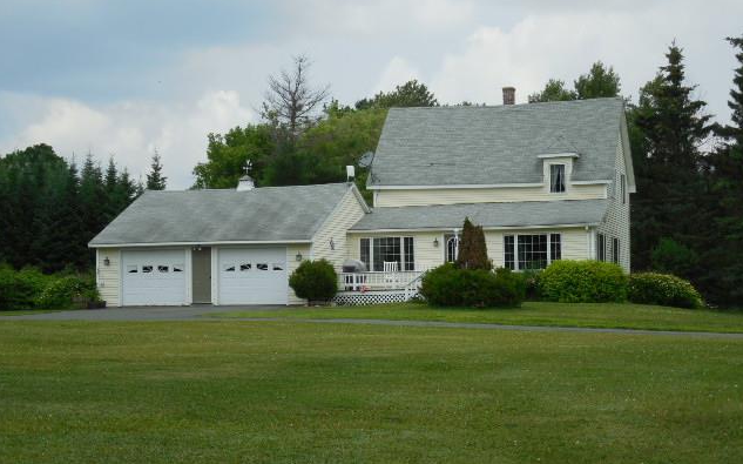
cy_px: 203
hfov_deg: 27.9
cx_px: 371
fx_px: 1498
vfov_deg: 17.6
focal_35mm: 74
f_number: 4.4
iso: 125
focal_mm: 12.5
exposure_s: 1/640
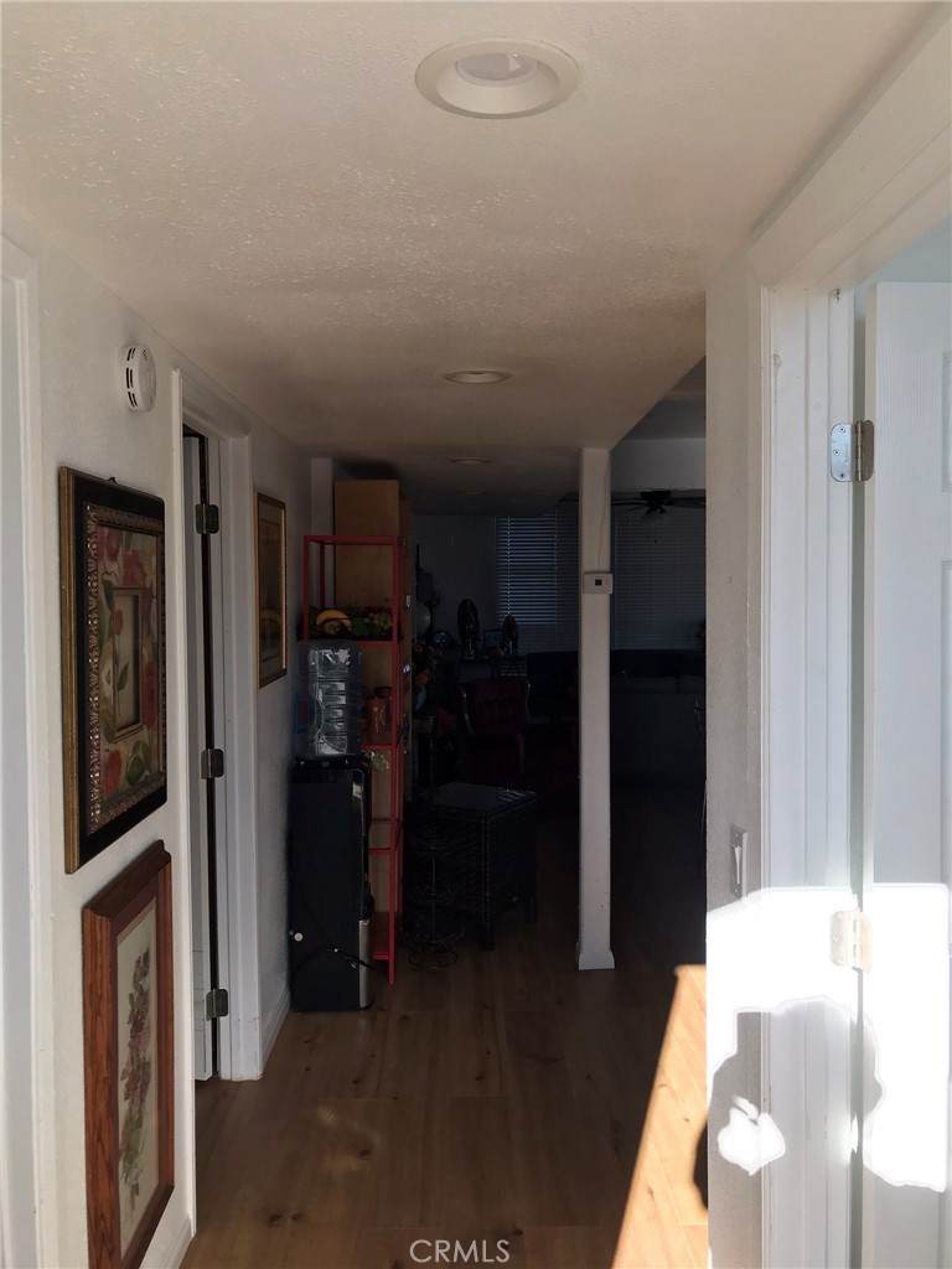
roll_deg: +1.2
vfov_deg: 63.4
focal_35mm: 28
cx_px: 476
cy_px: 634
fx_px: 1027
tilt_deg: -1.0
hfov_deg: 49.7
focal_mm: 3.99
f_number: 1.8
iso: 20
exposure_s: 1/299
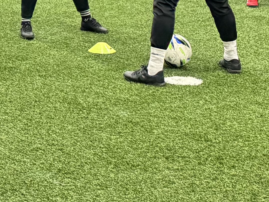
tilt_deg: -1.5
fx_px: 987
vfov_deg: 11.0
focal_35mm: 127
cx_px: -53
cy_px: -148
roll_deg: +0.3
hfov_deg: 15.0
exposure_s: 1/60
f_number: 1.78
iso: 640
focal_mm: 6.76
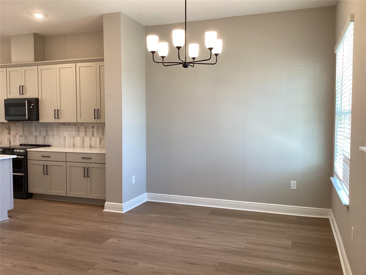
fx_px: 328
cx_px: 183
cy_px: 138
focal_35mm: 31
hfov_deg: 58.4
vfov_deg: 45.4
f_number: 2.4
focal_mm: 3.3
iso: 100
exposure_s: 1/60
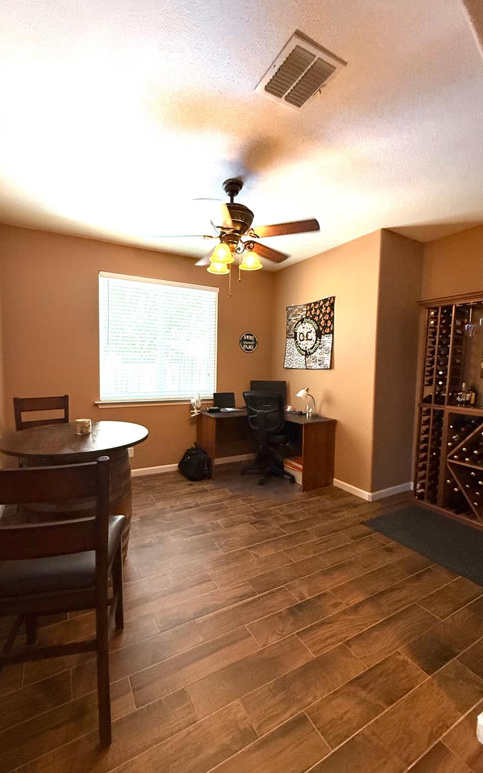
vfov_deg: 101.5
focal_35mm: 15
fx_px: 316
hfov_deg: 74.6
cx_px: 216
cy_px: 389
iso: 400
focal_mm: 2.22
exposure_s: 1/120
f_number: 2.2
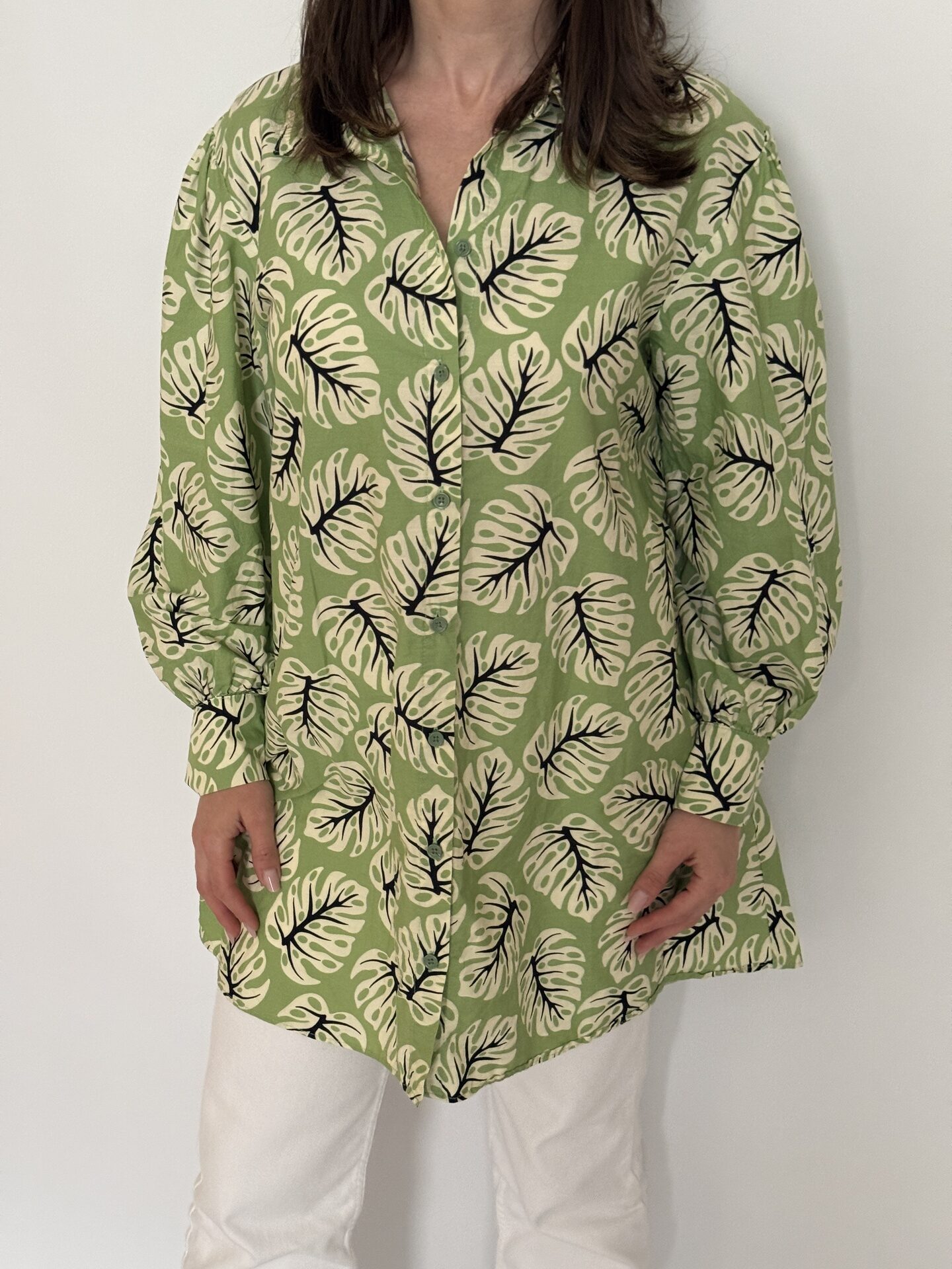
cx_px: 476
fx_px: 1760
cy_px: 634
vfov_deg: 39.7
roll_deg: +0.4
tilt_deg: -19.8
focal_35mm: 48
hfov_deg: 30.3
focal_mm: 6.76
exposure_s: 1/60
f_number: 1.78
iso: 250
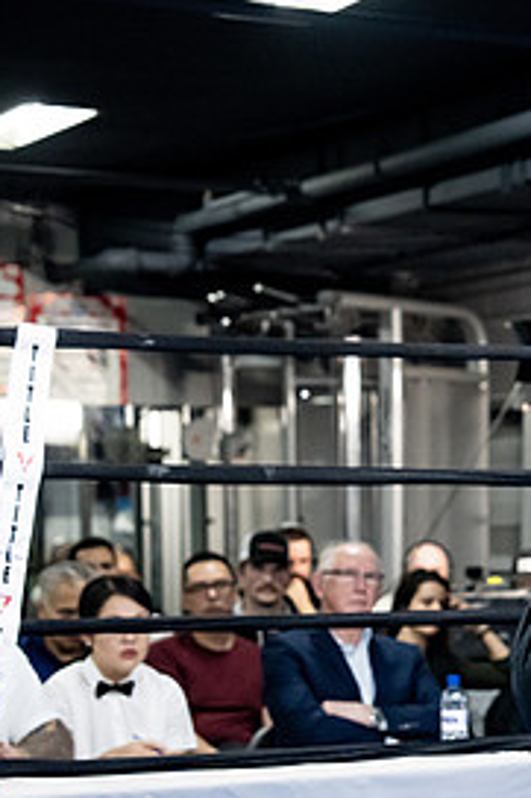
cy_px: 518
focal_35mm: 128
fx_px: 2835
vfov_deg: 16.0
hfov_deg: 10.4
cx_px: 742
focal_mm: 60
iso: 8000
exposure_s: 1/1000
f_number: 2.8
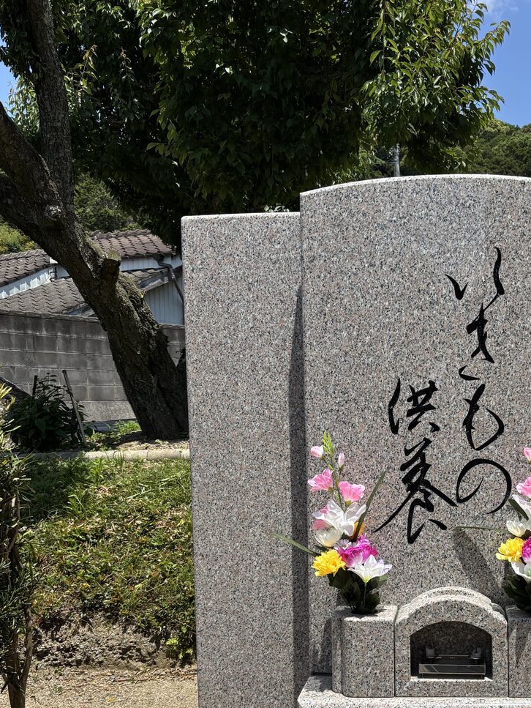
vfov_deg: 43.0
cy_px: 496
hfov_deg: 32.6
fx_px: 879
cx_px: 434
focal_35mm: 43
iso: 50
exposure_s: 1/3788
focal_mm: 5.96
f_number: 1.6
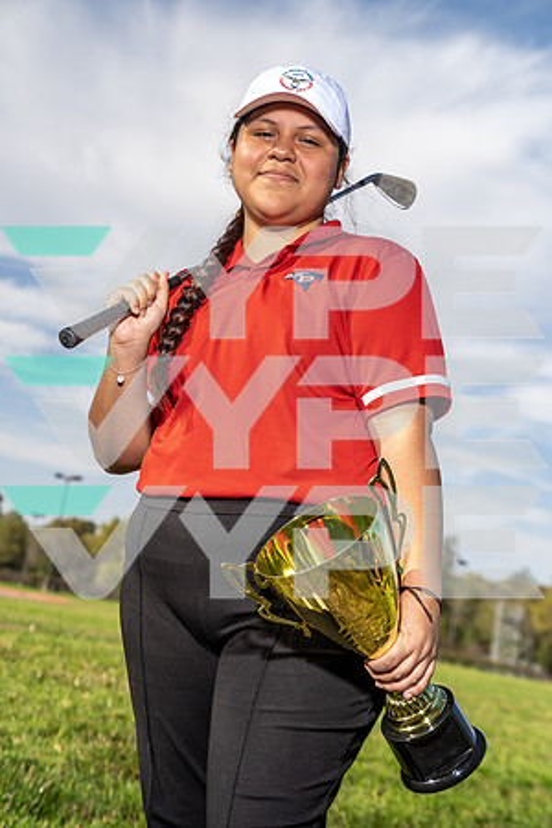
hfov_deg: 20.6
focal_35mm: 66
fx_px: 1518
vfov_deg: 30.5
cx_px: 276
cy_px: 414
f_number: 5.6
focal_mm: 66
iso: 100
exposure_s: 1/250
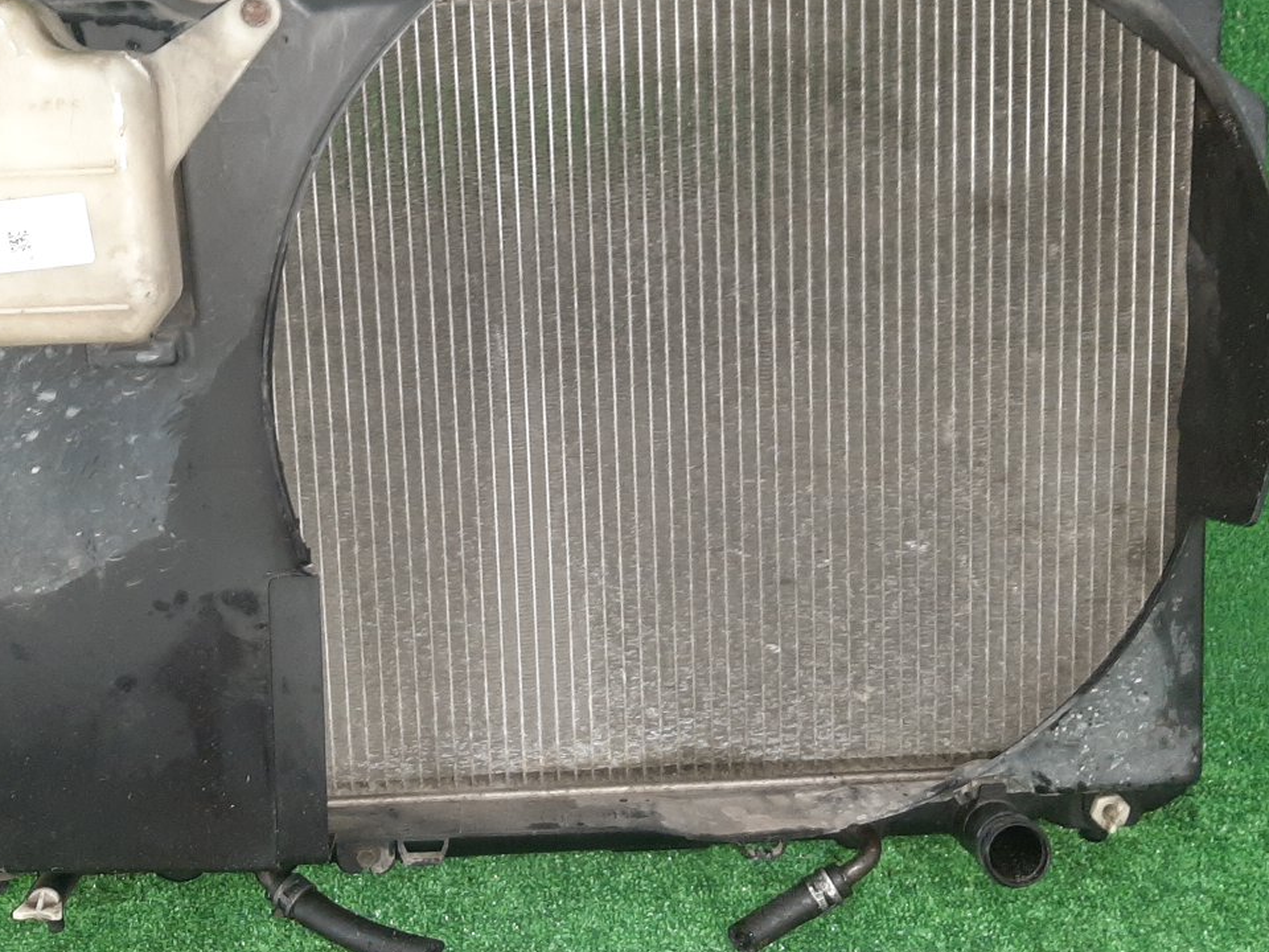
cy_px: 383
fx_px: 1430
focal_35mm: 39
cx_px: 529
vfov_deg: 36.7
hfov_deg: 47.7
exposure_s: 1/25
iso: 295
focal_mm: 3.93
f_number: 1.7
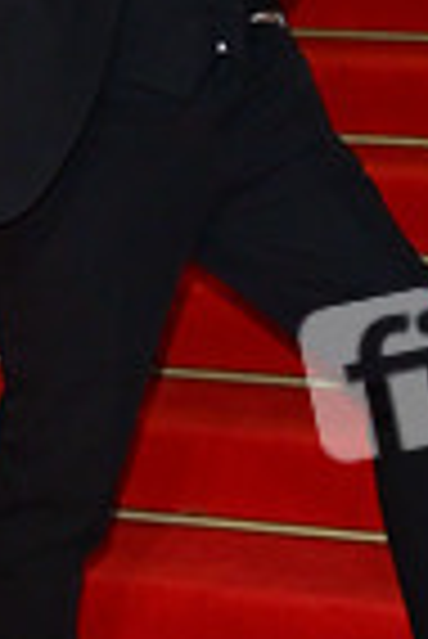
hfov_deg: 9.4
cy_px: 130
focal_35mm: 146
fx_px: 2597
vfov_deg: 14.0
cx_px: 122
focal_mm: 52
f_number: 4.5
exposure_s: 1/160
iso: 5000
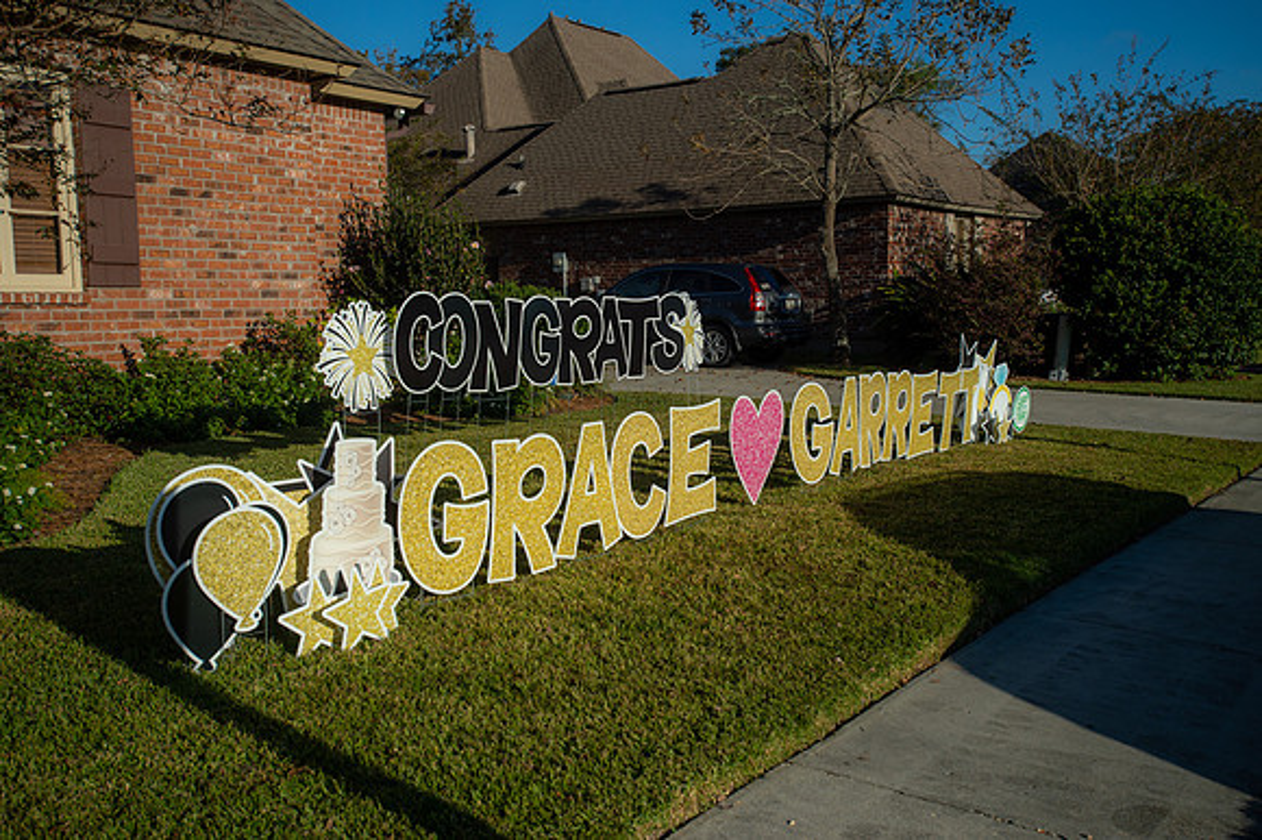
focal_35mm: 35
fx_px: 1226
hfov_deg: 54.5
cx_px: 631
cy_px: 420
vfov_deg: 37.8
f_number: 4.5
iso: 250
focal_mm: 35
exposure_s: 1/3200
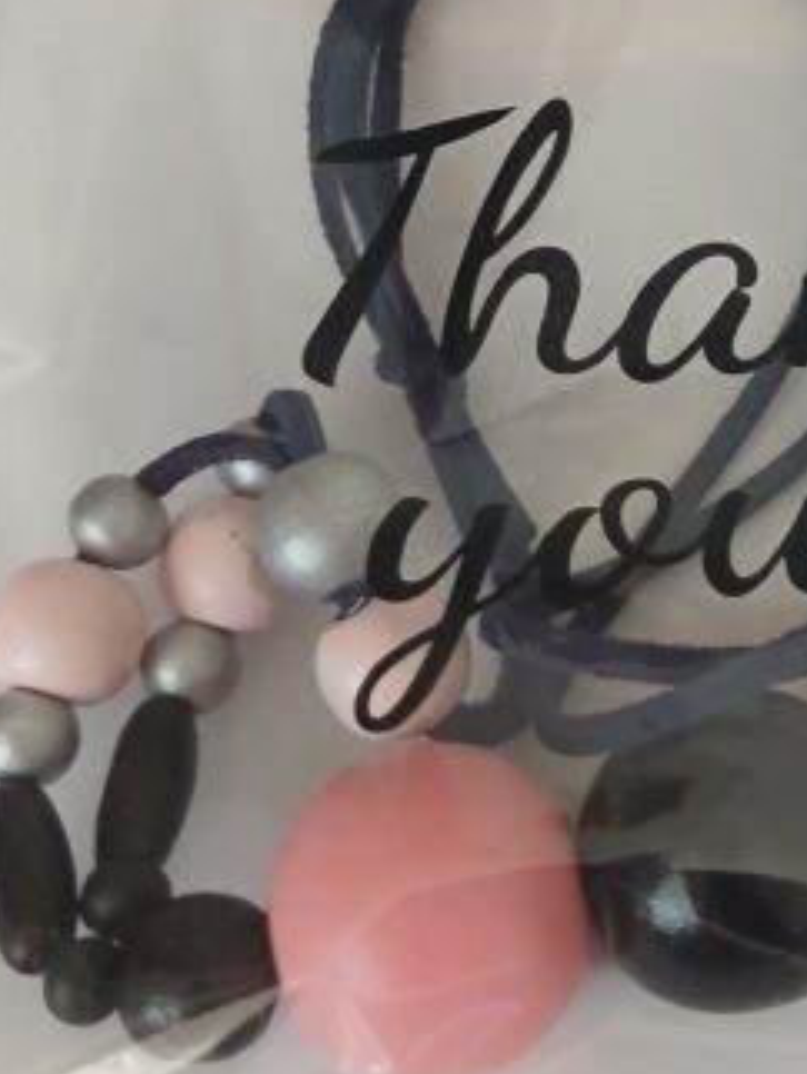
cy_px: 180
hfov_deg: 21.2
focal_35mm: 67
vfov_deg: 28.2
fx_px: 2080
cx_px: 820
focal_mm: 3.98
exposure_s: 1/33.3
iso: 250
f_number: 1.8
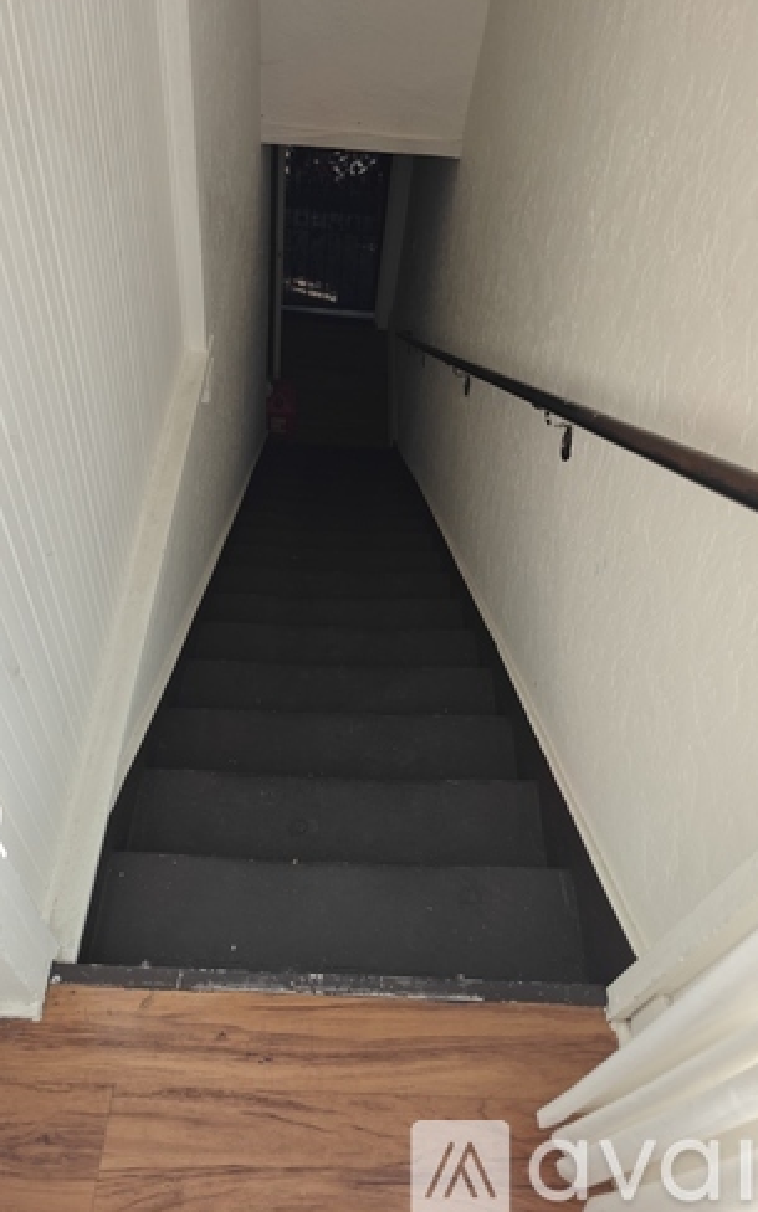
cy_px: 599
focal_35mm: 25
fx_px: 826
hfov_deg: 49.2
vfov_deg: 72.5
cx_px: 347
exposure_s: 1/763
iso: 200
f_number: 1.6
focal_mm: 6.06
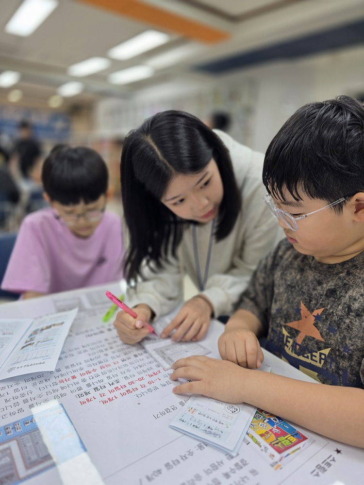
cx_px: 182
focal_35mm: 23
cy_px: 242
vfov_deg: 73.9
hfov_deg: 58.9
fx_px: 322
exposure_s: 1/120
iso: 50
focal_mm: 6.3
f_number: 1.7
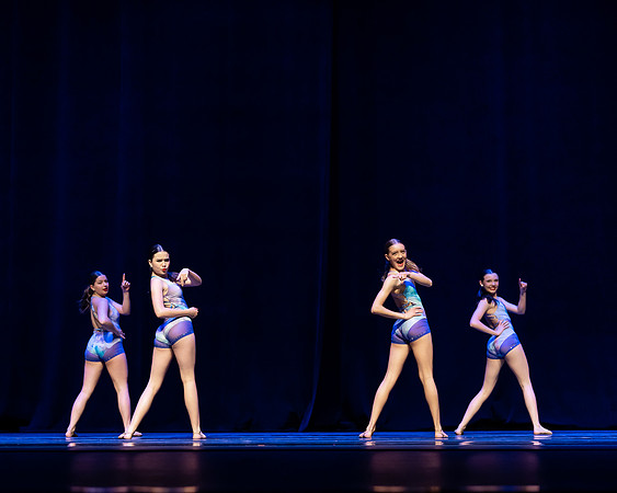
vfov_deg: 16.6
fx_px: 1693
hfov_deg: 20.6
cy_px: 236
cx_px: 284
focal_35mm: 93
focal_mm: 73
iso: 3200
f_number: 2.8
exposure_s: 1/640
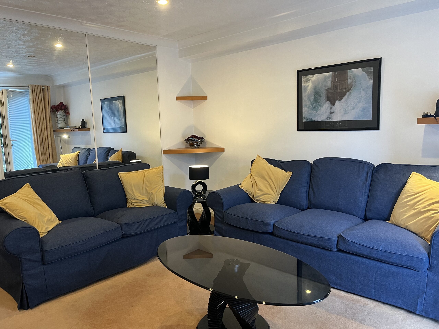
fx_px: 330
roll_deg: +1.9
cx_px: 220
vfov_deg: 53.1
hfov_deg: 67.3
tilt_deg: -7.3
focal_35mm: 26
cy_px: 164
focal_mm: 5.1
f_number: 1.6
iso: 200
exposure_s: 1/50
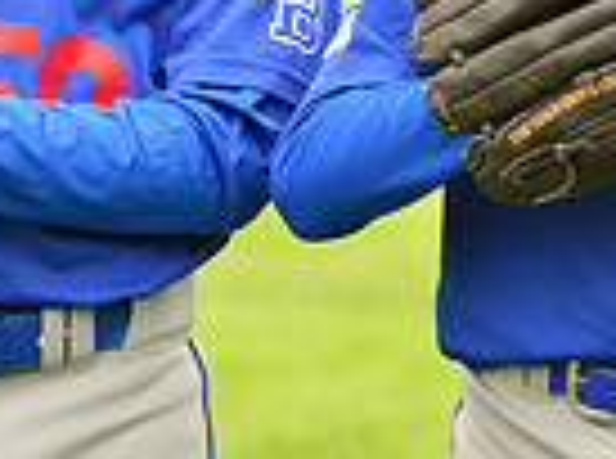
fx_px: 8413
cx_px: 625
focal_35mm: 474
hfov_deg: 4.2
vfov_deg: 3.1
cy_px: -290
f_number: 5
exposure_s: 1/250
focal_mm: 116
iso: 160
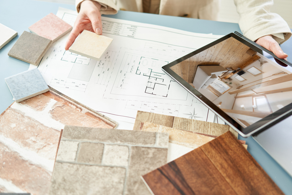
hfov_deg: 36.3
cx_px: 146
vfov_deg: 24.6
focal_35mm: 55
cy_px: 98
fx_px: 446
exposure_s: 1/20
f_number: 2
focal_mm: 55
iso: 250
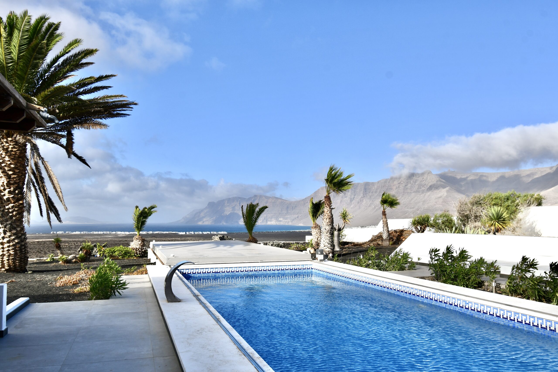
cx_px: 279
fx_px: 465
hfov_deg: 61.9
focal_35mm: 30
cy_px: 186
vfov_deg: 43.6
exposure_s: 1/400
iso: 100
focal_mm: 20
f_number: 10
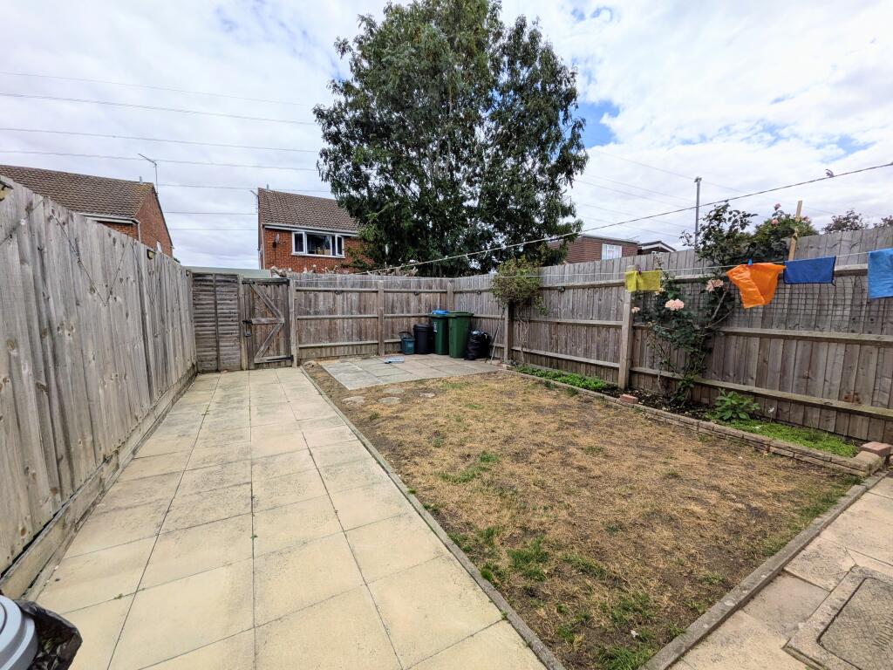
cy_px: 335
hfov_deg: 102.1
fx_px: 361
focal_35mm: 14
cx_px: 446
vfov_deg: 85.7
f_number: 2.2
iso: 51
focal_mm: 1.85
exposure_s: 1/2747
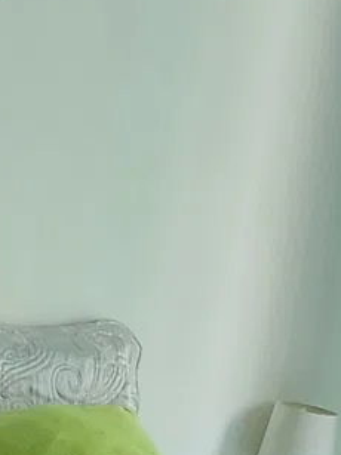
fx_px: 2103
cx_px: 391
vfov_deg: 12.0
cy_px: 598
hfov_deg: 9.2
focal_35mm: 160
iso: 250
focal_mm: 5.4
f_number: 1.8
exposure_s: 1/120
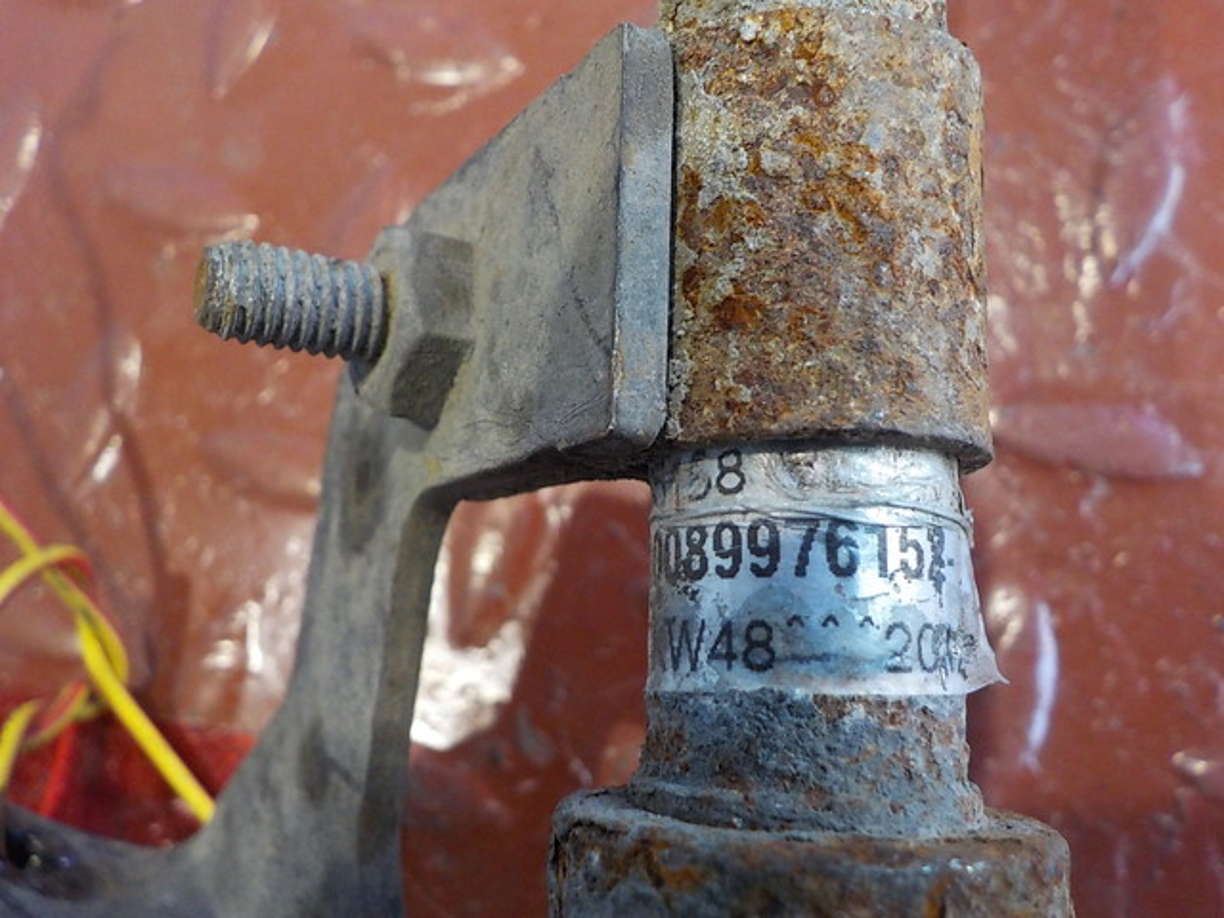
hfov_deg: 60.0
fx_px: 1061
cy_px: 459
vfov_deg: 46.8
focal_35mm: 30
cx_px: 612
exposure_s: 1/30
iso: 360
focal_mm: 4.1
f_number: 3.3
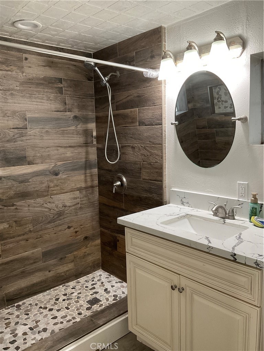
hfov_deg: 48.2
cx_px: 132
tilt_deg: -8.0
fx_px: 295
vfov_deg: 61.7
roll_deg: +0.9
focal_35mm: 29
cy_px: 176
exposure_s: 1/60
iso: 100
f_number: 1.8
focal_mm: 3
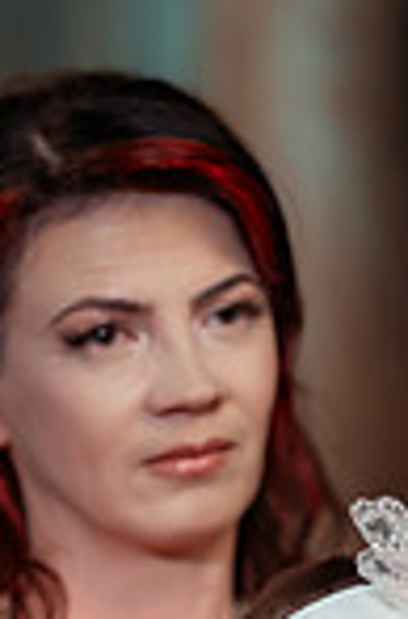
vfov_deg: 7.8
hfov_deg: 5.2
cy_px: 876
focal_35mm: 261
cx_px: 431
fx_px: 4468
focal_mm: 85
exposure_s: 1/250
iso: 1600
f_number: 2
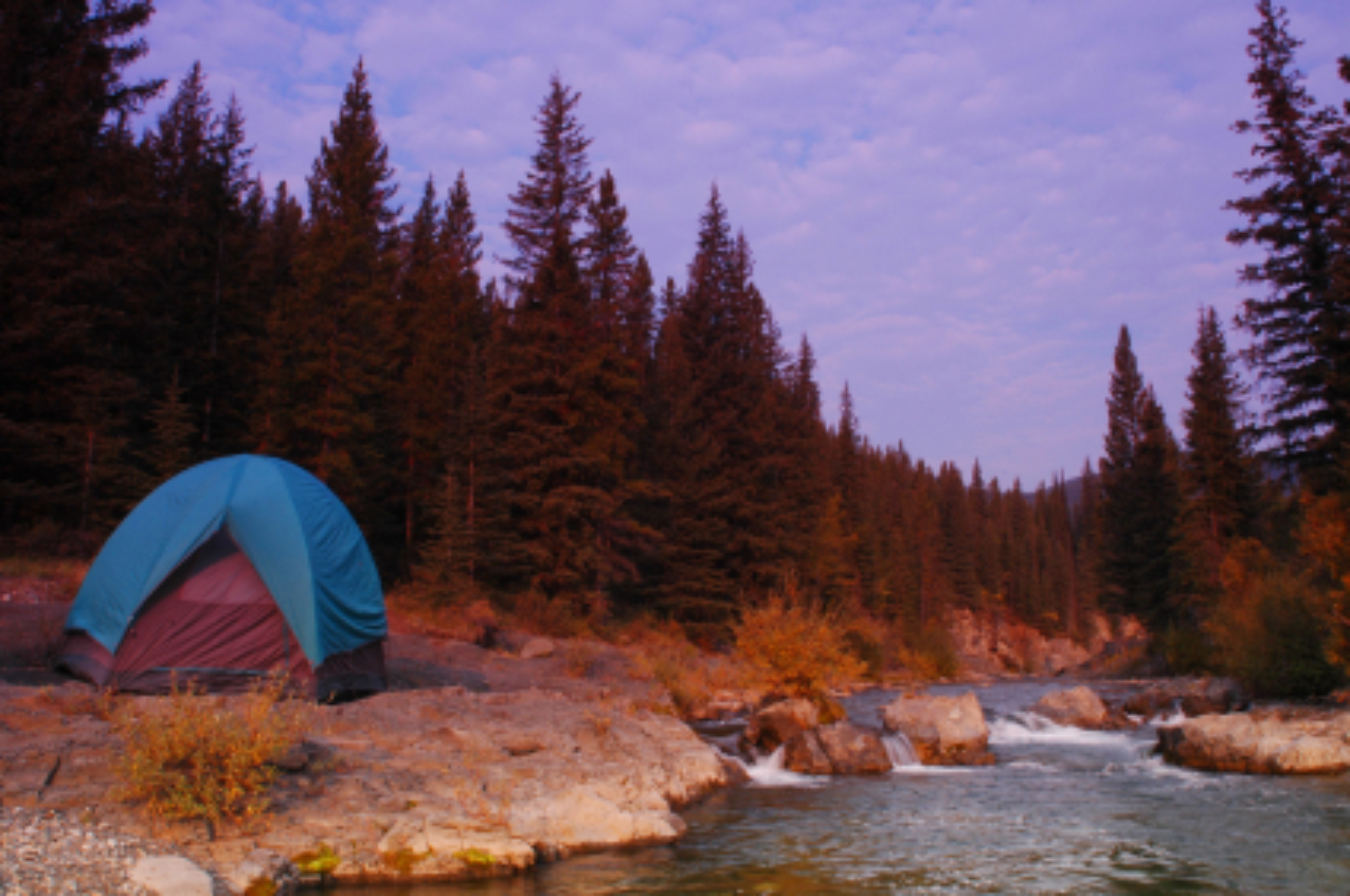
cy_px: 448
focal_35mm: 30
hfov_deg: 62.0
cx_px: 675
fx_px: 1123
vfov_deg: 43.5
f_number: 22
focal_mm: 20
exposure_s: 1/13
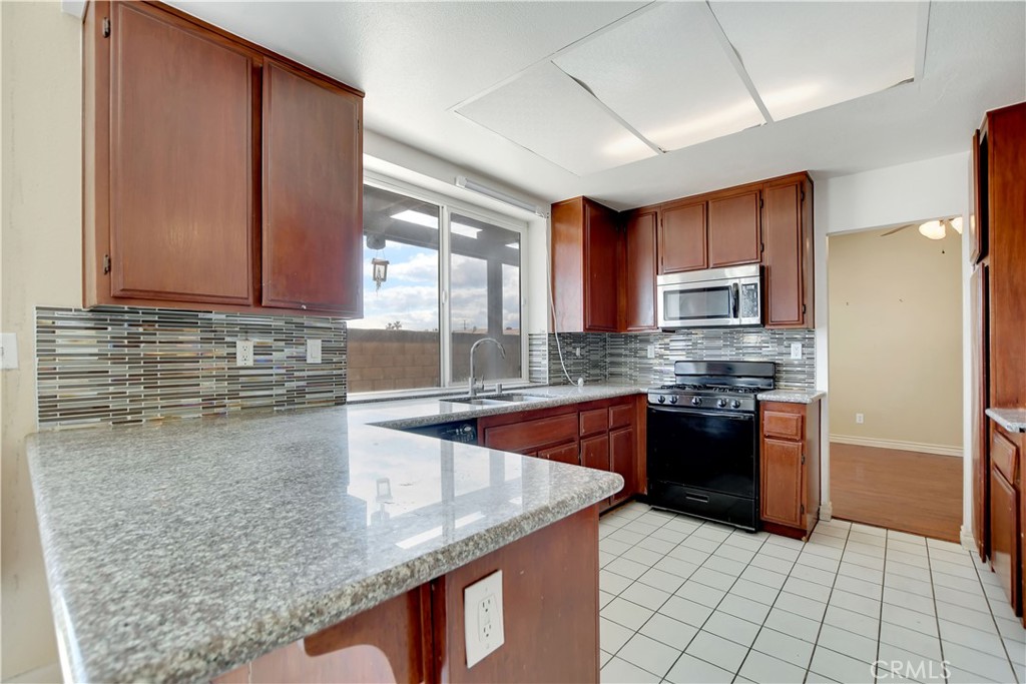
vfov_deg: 77.3
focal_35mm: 15
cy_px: 342
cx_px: 513
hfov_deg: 100.4
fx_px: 428
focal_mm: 10
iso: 800
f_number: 6.3
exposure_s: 1/160
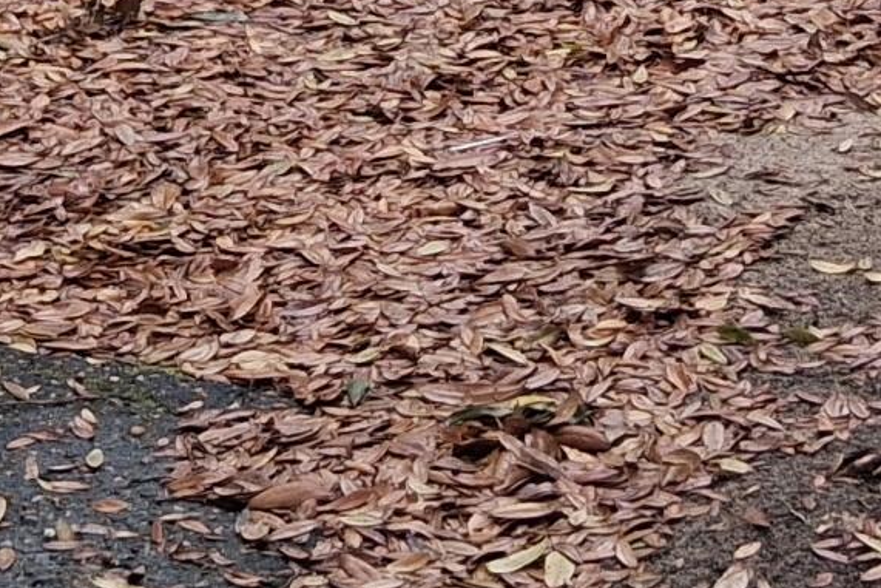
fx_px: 3476
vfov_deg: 9.0
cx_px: -62
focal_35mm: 142
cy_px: -679
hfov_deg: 14.2
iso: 25
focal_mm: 3.98
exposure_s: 1/143
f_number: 1.8
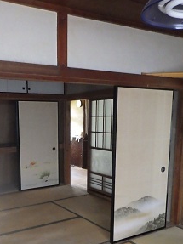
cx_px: 61
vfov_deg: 47.1
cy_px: 164
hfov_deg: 36.4
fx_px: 275
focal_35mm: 39
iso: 1250
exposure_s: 1/60
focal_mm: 5
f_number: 3.5
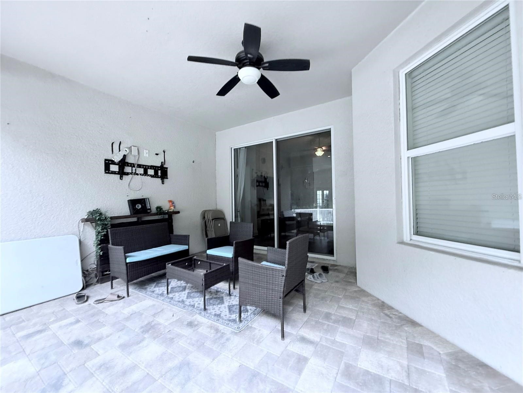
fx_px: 212
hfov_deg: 102.1
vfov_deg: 85.7
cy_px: 196
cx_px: 262
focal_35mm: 14
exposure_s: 1/99
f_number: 2.2
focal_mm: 2.22
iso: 250
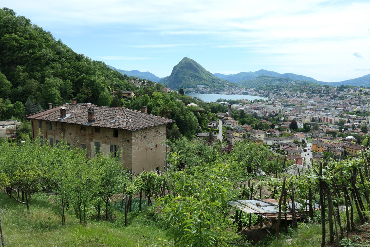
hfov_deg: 69.4
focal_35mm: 26
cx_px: 185
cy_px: 124
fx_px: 267
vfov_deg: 49.6
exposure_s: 1/1000
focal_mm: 9.3
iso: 200
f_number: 4.5
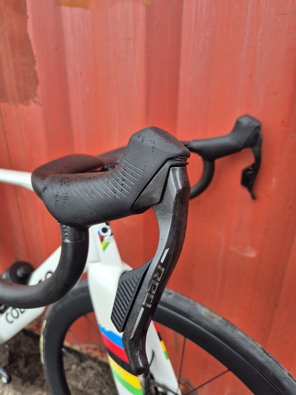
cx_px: 148
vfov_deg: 73.9
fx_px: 262
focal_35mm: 23
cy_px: 198
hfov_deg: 58.9
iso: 25
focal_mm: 5.4
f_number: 1.8
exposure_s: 1/243
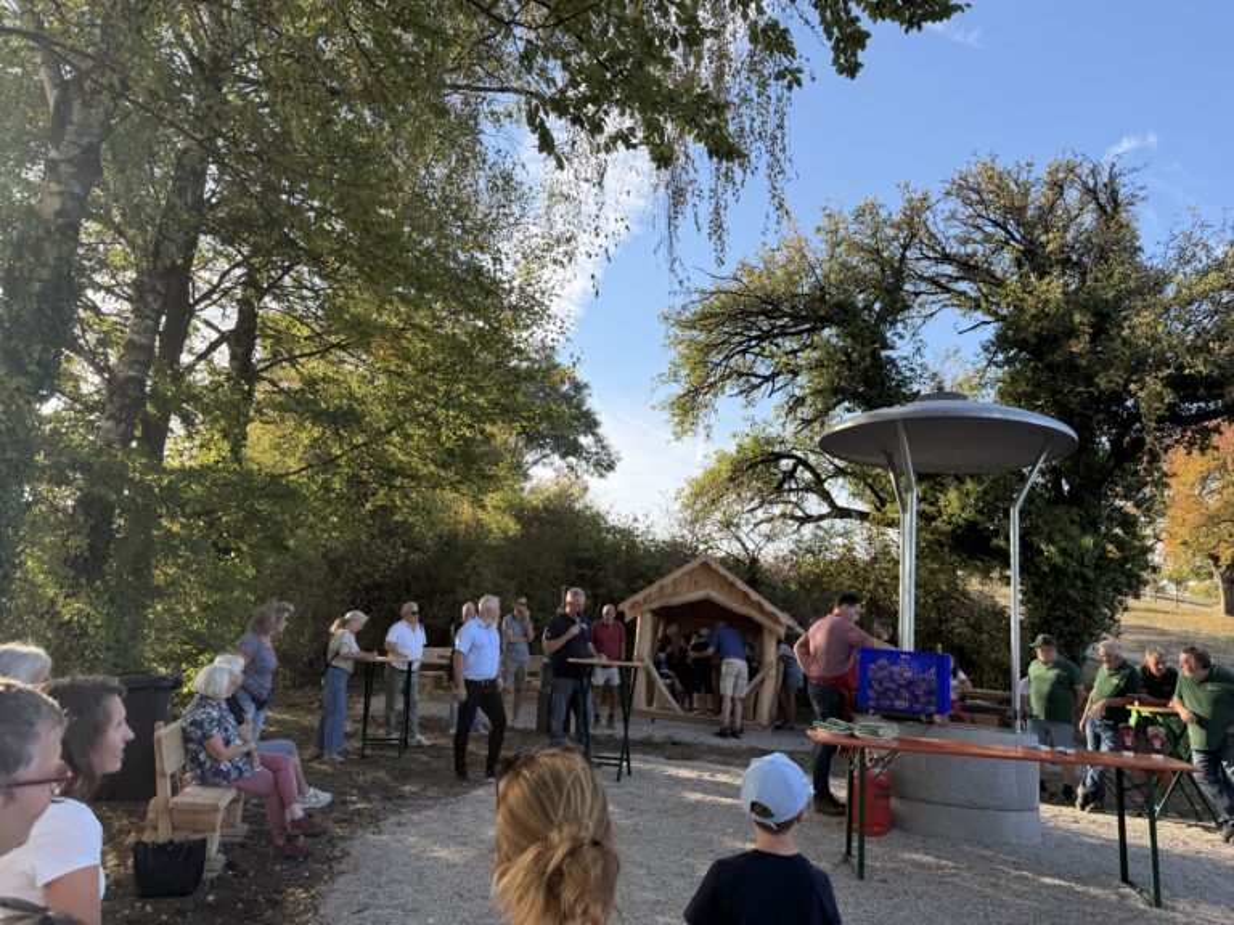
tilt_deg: +12.9
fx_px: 856
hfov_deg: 71.6
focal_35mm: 24
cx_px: 617
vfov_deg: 56.8
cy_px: 462
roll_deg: -5.2
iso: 100
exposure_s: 1/1553
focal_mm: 6.76
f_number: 1.78
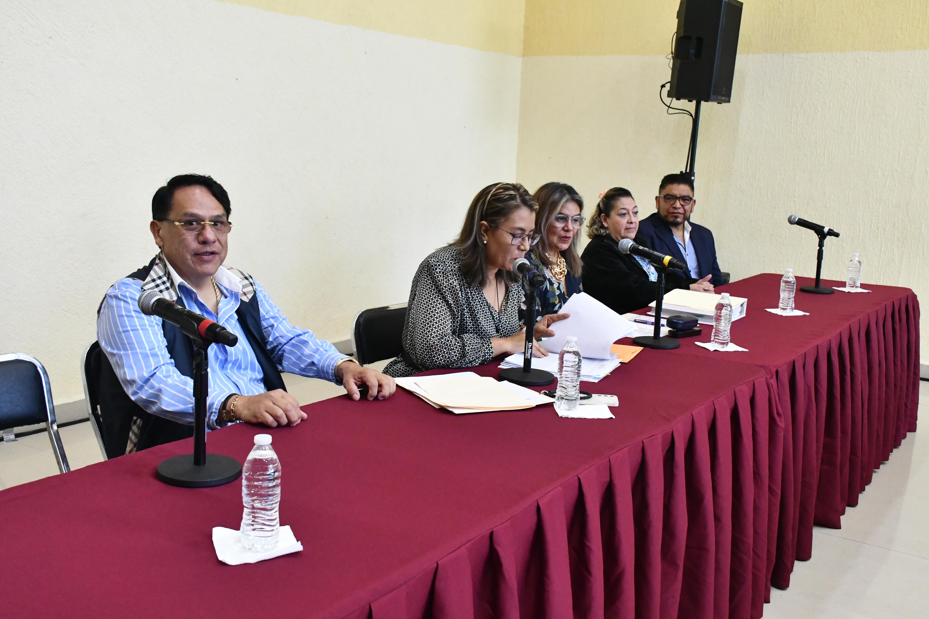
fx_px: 929
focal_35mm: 36
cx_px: 464
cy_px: 310
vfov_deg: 36.9
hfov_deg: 53.1
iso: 4000
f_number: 7.1
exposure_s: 1/60
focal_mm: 24
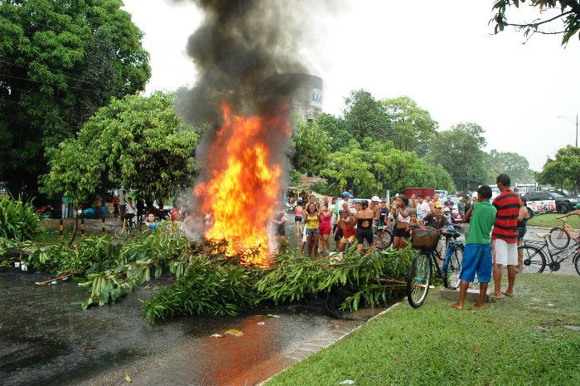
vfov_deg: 47.8
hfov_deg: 67.4
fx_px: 434
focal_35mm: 27
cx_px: 290
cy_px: 193
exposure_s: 1/80
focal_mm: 18
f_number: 11
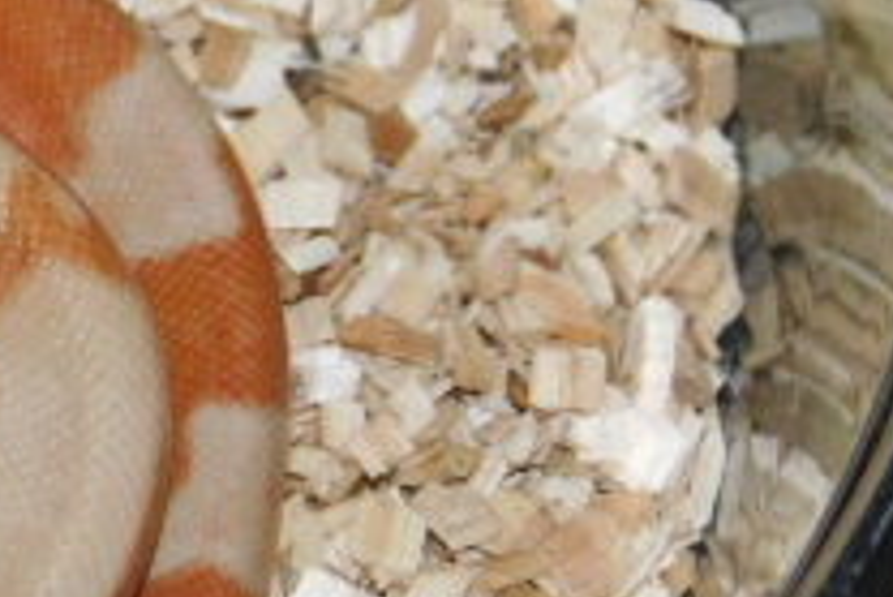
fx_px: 9134
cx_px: -322
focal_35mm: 368
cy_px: -176
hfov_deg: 5.6
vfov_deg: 3.7
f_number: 4.8
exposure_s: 1/60
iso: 200
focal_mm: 20.3
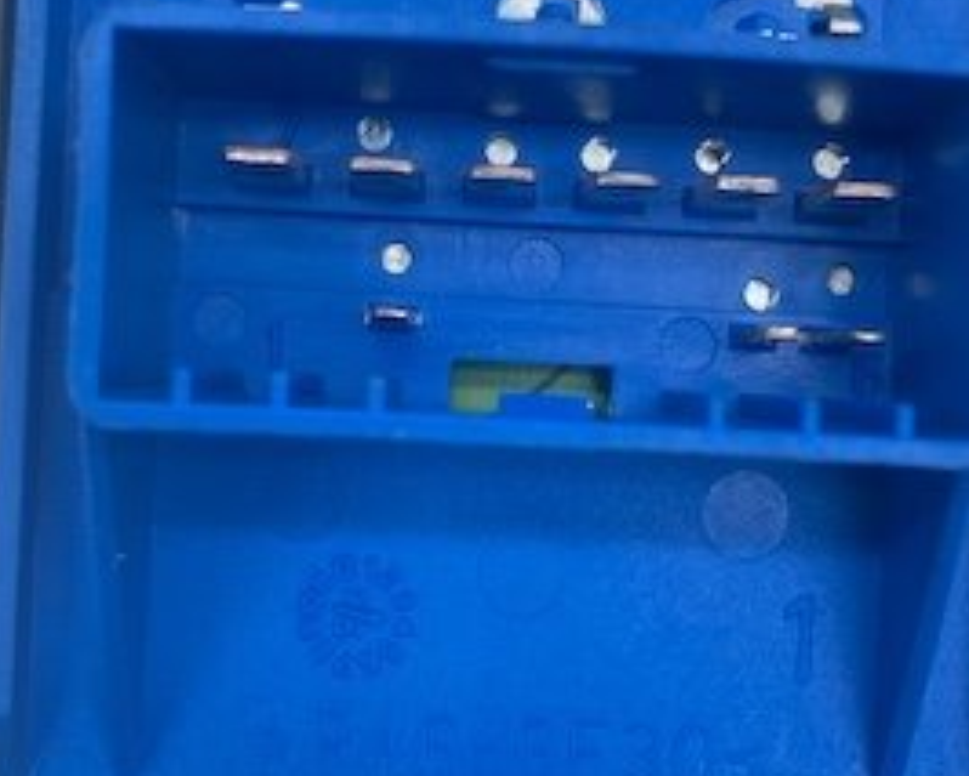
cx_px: 565
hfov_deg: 30.9
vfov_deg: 25.0
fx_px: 1750
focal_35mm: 61
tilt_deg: -84.7
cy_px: 350
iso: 32
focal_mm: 4.25
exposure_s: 1/481
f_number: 1.8
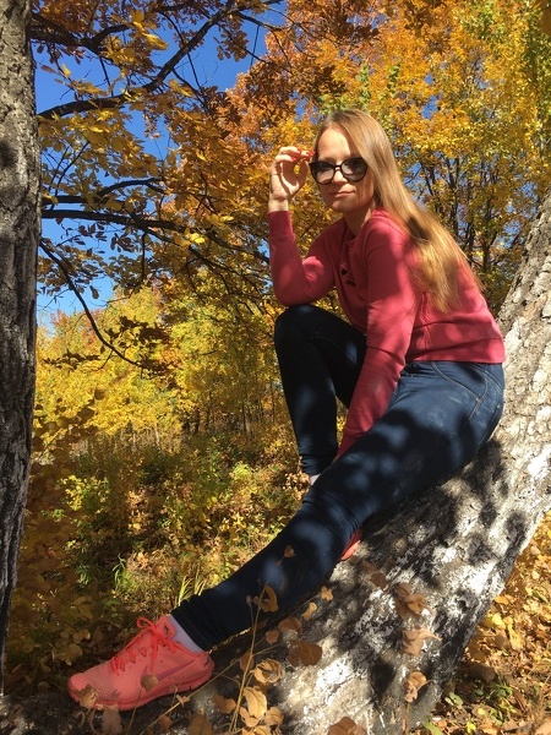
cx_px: 276
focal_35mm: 29
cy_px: 368
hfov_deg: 48.2
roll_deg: +3.9
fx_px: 615
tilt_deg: +3.5
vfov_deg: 61.7
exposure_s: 1/725
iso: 25
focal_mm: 4.15
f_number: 2.2
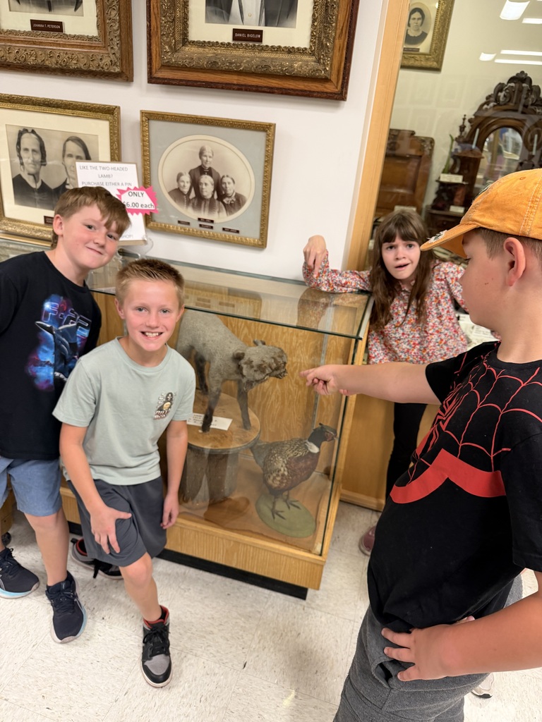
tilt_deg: -24.0
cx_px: 271
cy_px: 361
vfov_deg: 71.6
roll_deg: -5.0
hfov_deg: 56.8
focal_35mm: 24
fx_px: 501
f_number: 1.78
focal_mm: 6.76
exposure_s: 1/52
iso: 200
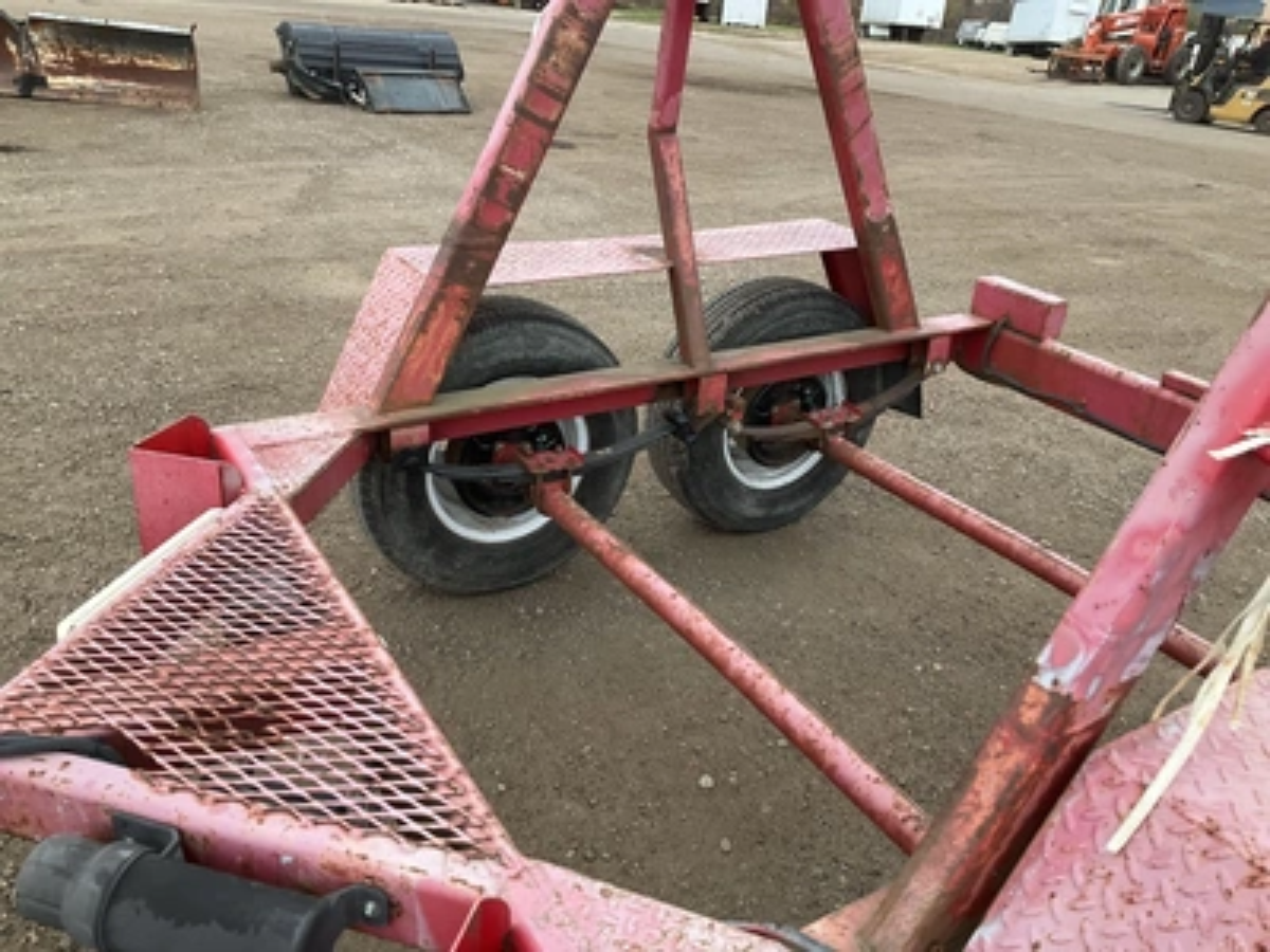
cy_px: 476
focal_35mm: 29
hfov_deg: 61.7
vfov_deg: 48.2
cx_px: 635
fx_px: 1064
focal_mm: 3
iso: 40
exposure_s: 1/122
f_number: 1.8
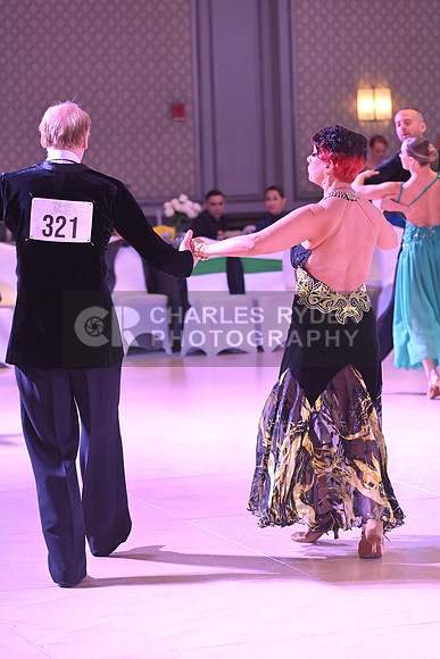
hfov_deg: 11.4
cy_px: 330
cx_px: 220
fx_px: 2199
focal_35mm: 120
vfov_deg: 17.1
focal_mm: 120
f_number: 5
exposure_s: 1/320
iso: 5000
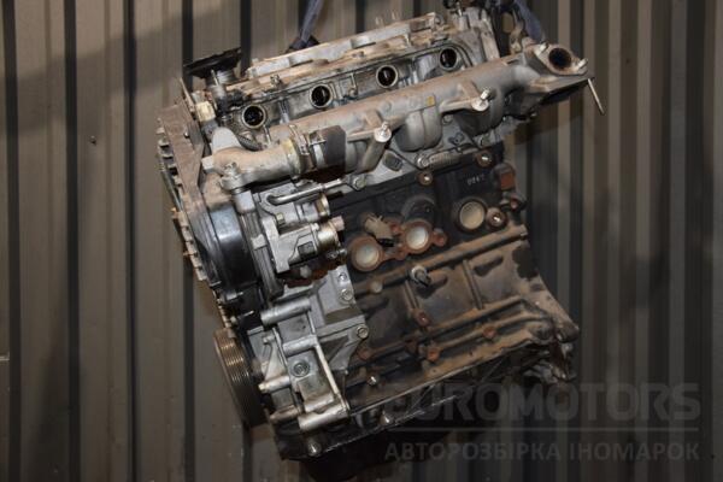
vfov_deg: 36.9
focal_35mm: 36
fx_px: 723
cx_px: 362
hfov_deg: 53.1
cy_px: 241
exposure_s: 1/60
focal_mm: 24
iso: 800
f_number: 5
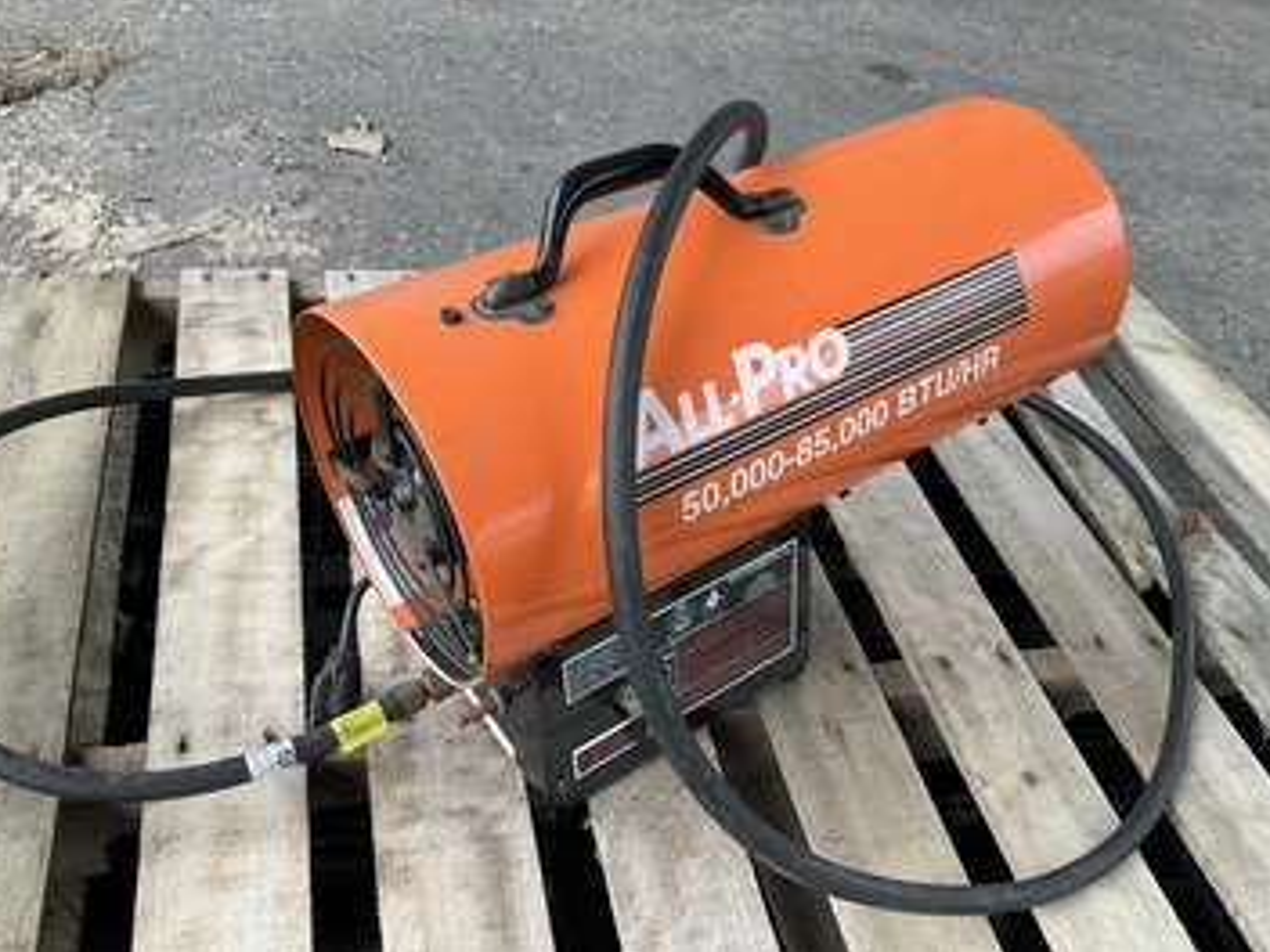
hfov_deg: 55.2
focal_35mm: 33
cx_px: 700
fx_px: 1211
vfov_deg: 42.9
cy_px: 418
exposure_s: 1/212
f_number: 1.8
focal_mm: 3
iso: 20
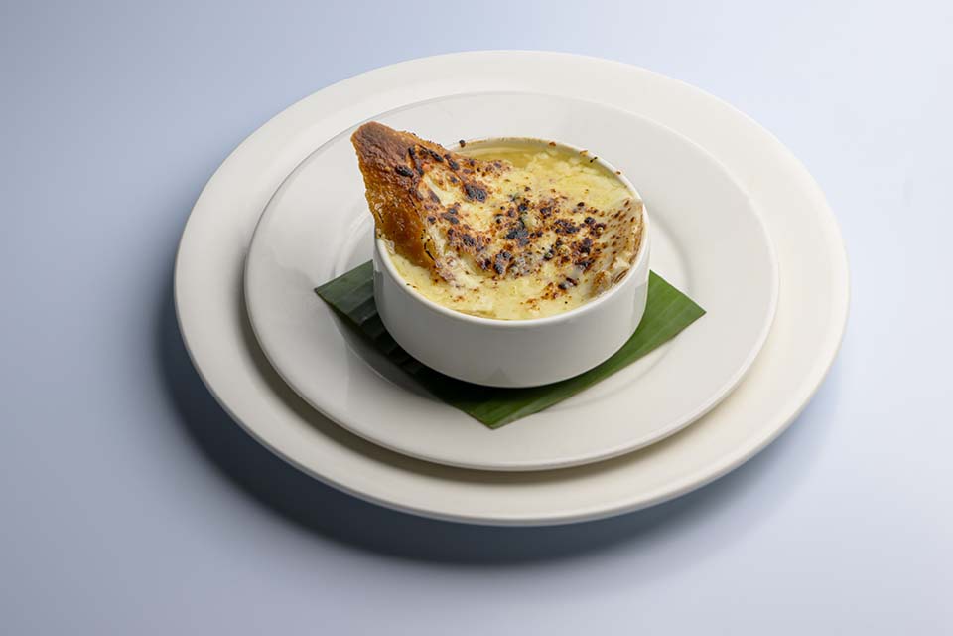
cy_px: 318
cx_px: 476
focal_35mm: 85
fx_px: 2250
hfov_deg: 23.9
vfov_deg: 16.1
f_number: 8.5
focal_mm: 85
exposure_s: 1/200
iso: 80
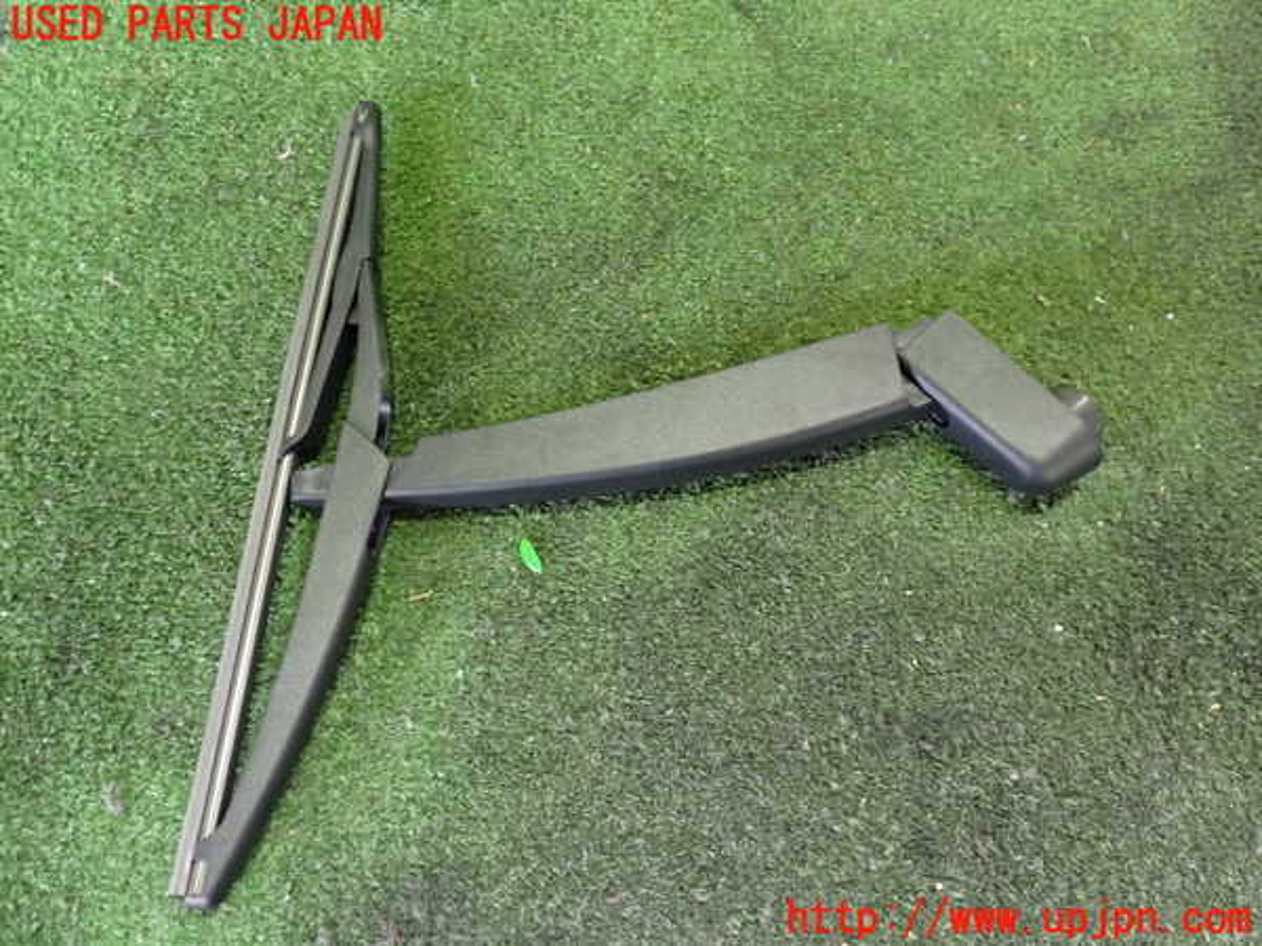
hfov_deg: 60.0
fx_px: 1094
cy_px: 473
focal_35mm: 30
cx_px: 631
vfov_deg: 46.8
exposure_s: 1/30
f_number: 2.3
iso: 640
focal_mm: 5.4
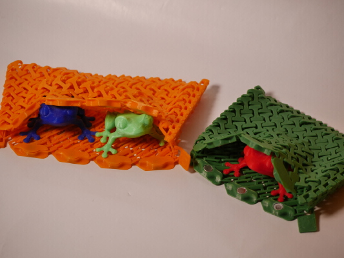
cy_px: 129
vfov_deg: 6.2
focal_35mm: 240
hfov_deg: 8.2
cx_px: 172
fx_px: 2386
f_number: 5.3
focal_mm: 120
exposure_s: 1/250
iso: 400
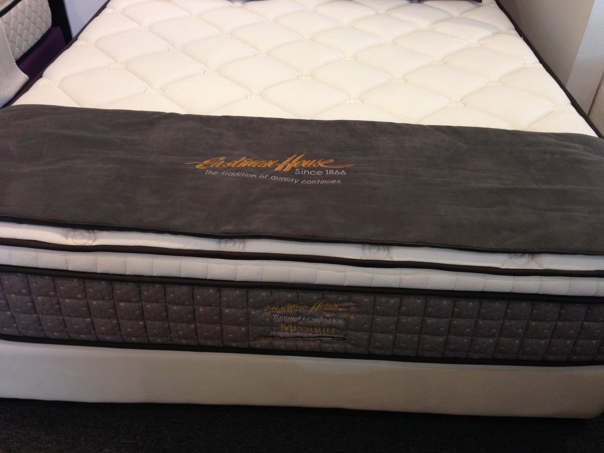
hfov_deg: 55.4
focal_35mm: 33
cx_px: 302
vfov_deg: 42.9
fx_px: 576
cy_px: 226
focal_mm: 4.12
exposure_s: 1/20
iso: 160
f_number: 2.4
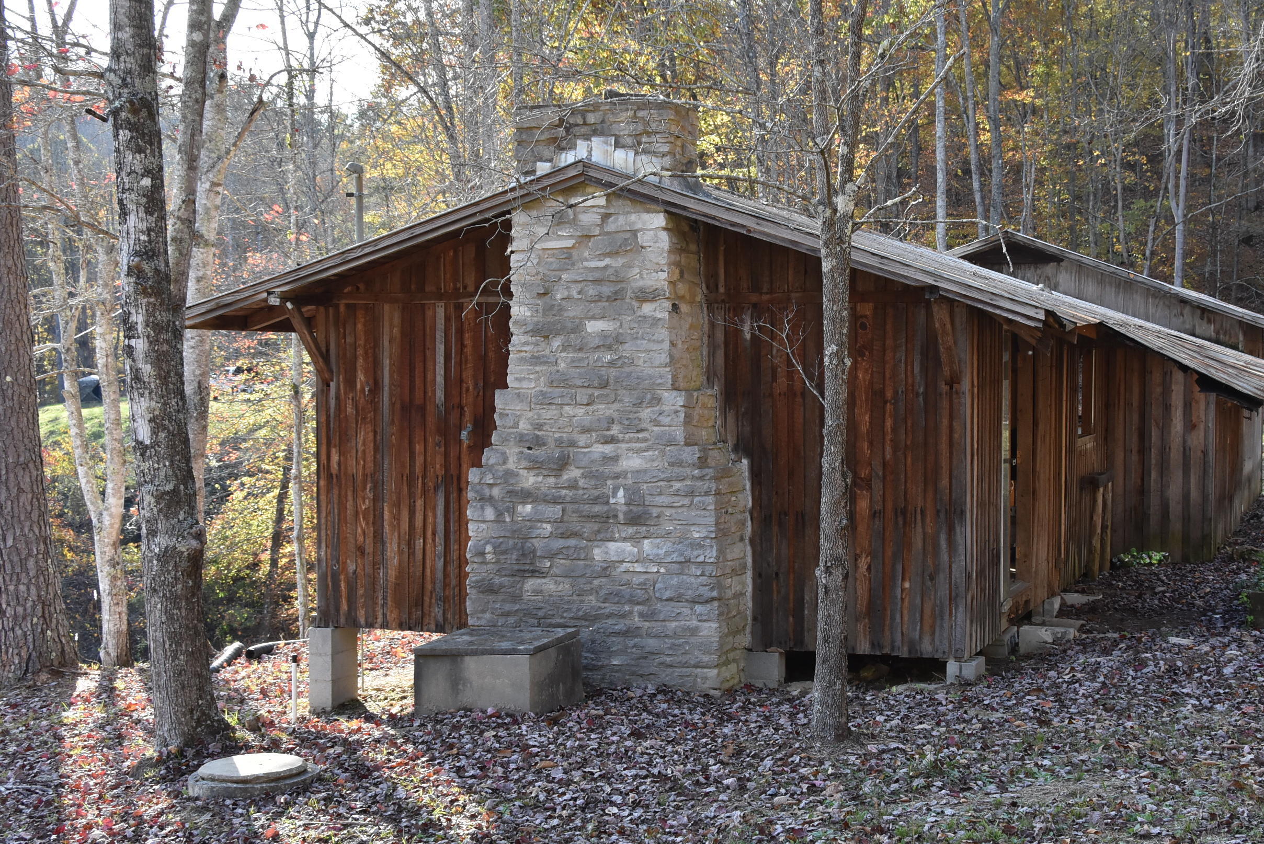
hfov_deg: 38.0
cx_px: 774
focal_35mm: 52
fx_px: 1827
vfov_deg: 26.0
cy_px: 434
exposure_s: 1/320
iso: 800
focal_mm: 28
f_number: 8
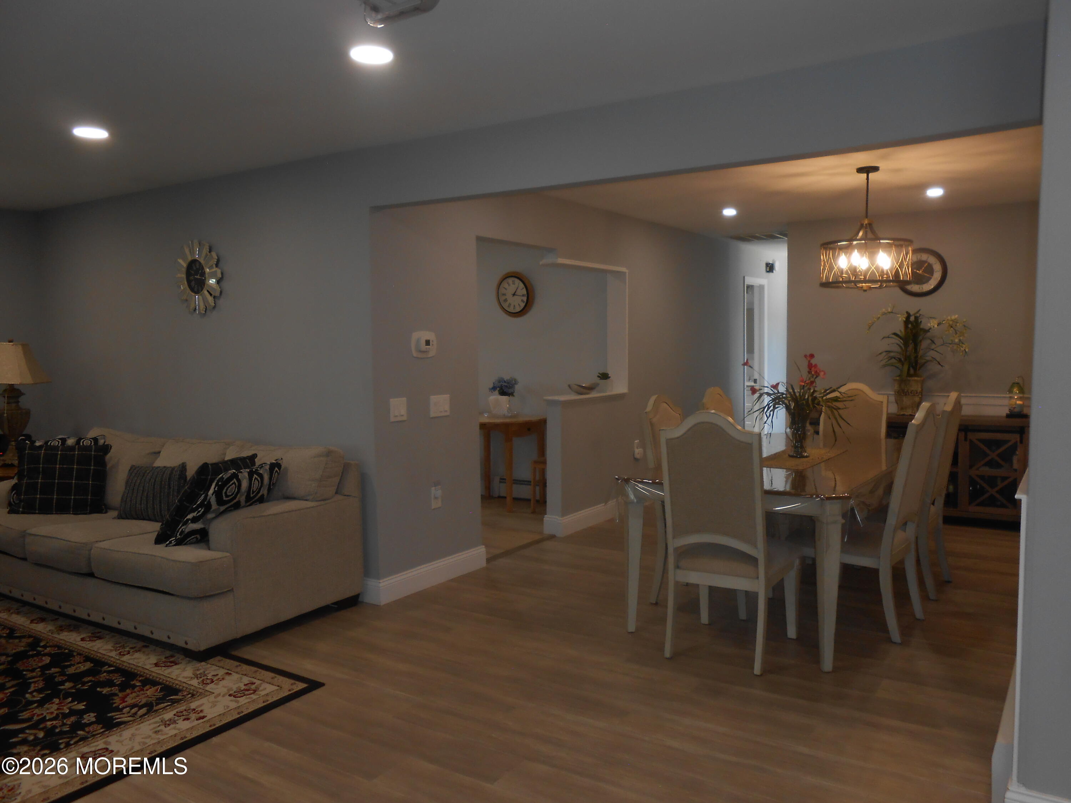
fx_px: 804
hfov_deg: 67.3
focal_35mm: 26
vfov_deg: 53.1
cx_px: 536
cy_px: 402
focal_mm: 4.6
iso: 100
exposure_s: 1/30
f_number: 3.5
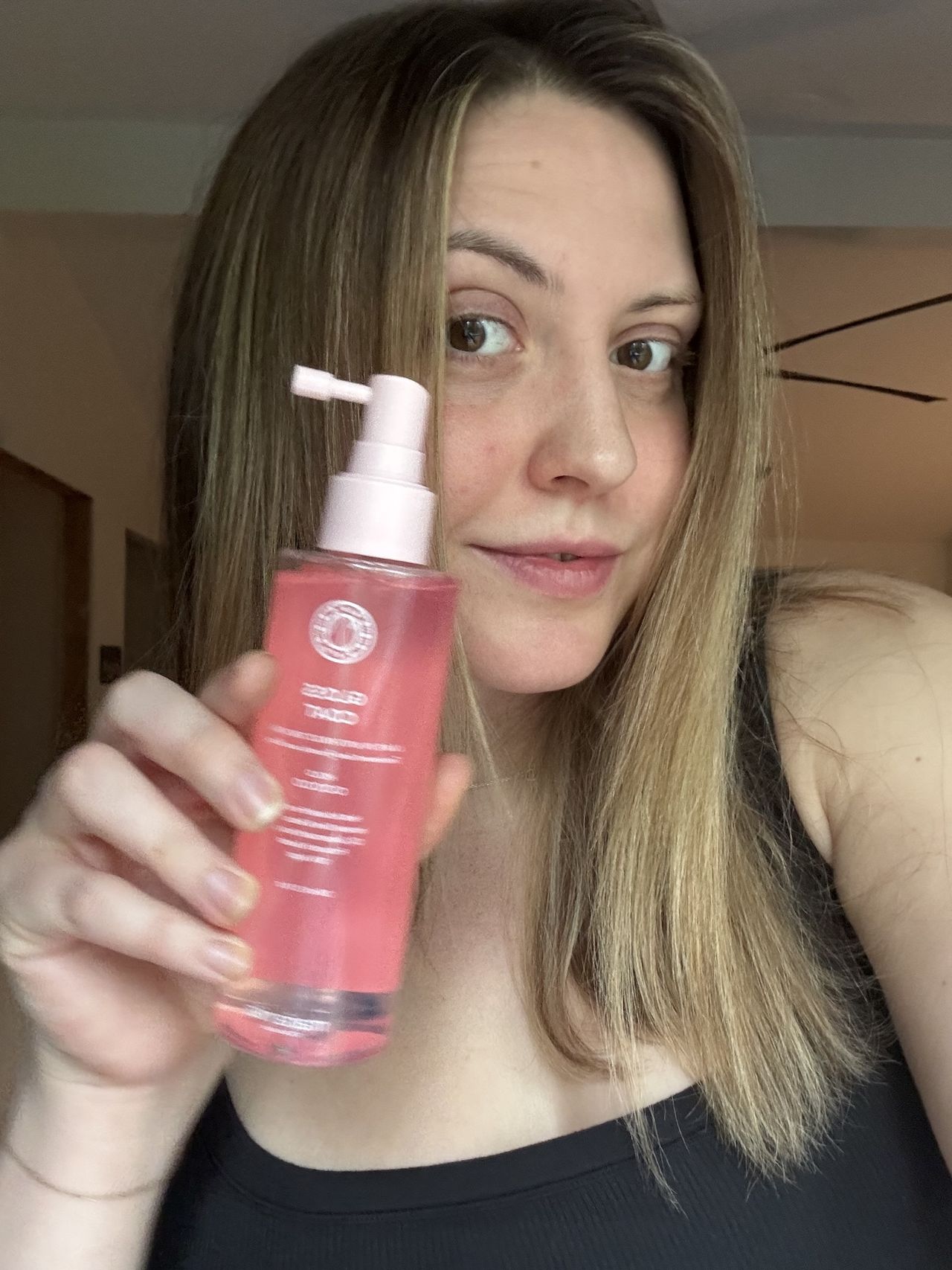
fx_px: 1100
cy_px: 635
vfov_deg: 60.0
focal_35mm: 30
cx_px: 476
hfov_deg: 46.8
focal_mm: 2.69
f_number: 1.9
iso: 320
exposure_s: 1/40
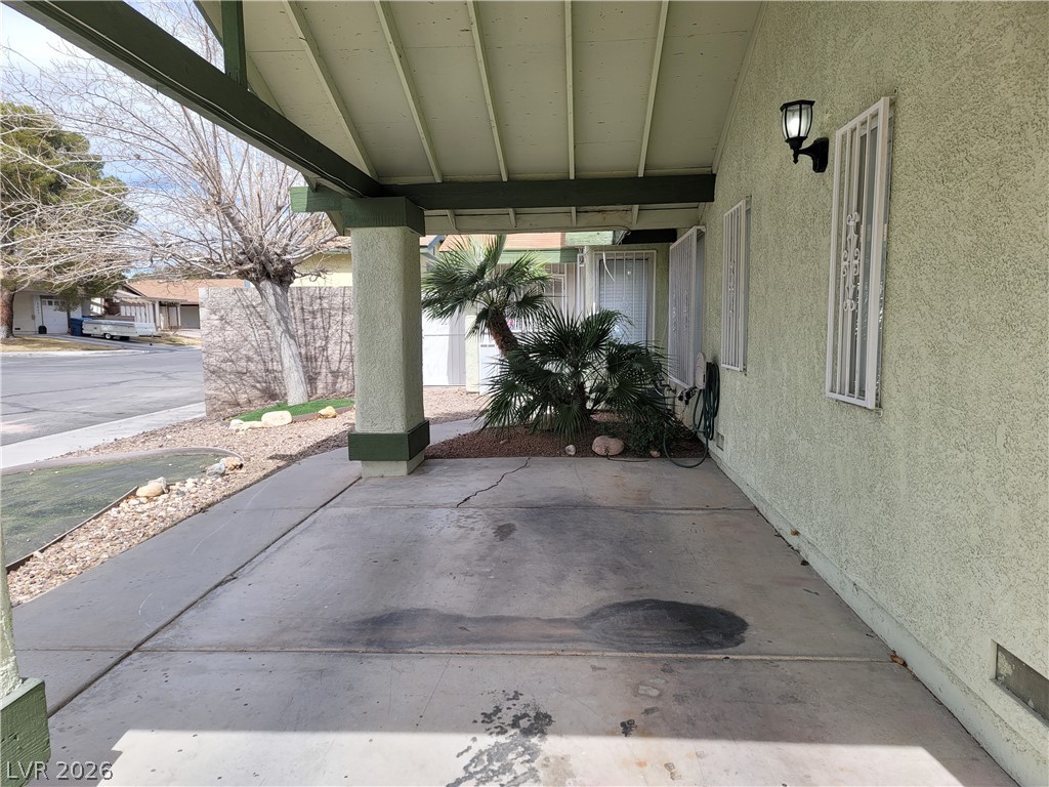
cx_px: 524
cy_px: 394
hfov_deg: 69.4
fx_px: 758
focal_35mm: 25
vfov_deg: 54.9
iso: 20
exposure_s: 1/536
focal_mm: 7
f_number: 1.8
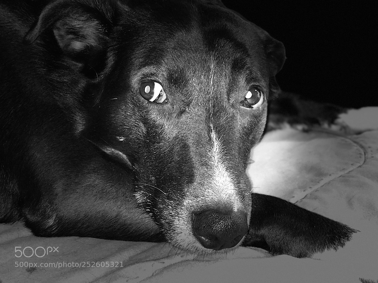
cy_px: 142
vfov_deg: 28.0
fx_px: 568
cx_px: 189
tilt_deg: -14.5
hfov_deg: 36.8
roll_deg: +2.3
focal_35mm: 52
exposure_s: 1/60
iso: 250
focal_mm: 6
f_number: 2.4
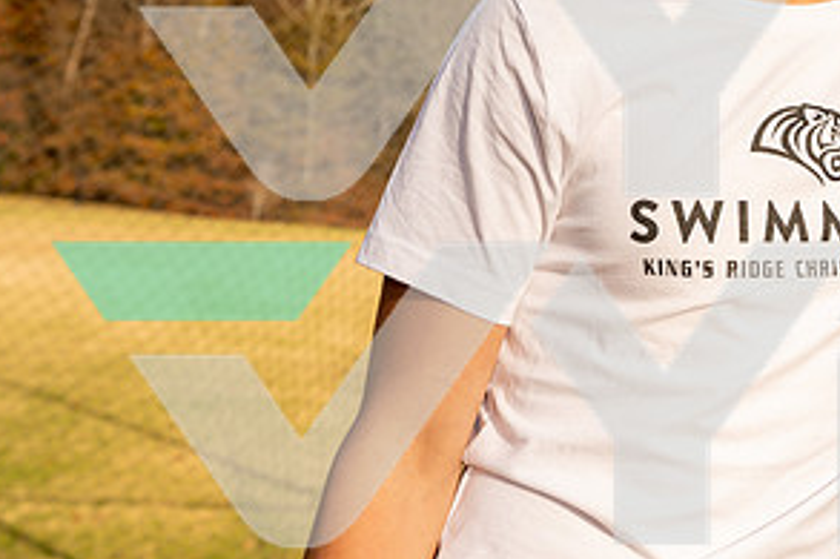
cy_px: 47
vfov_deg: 11.8
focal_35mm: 115
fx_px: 2682
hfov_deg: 17.5
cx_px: 791
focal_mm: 58
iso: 125
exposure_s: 1/250
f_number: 8
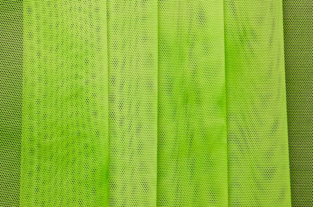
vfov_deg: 6.7
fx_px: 1756
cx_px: 156
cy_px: 104
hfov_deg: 10.2
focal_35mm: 202
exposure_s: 1/800
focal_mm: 135
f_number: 11
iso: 800
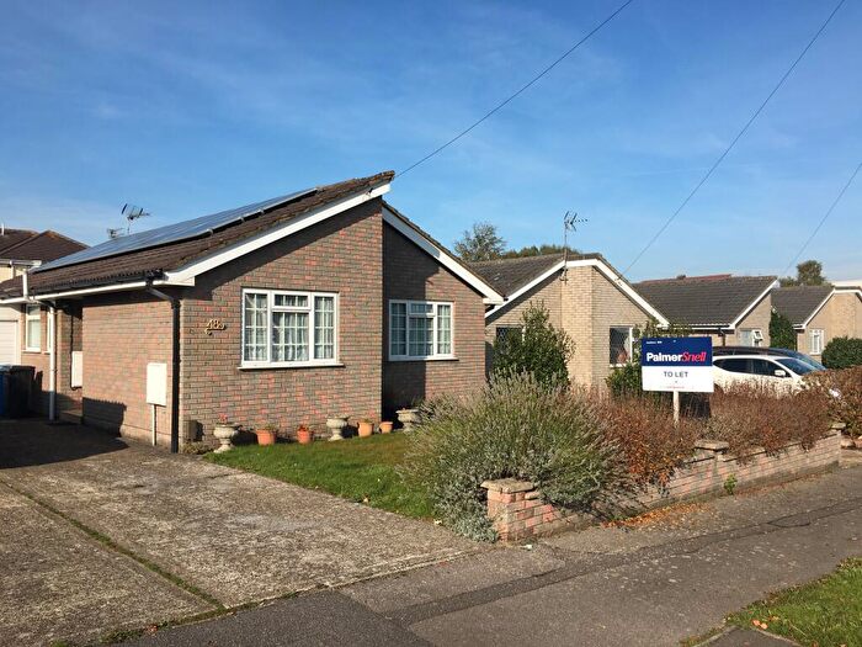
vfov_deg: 48.2
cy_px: 324
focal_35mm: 29
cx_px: 431
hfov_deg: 61.7
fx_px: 722
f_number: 2.2
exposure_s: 1/1789
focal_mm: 4.15
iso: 25
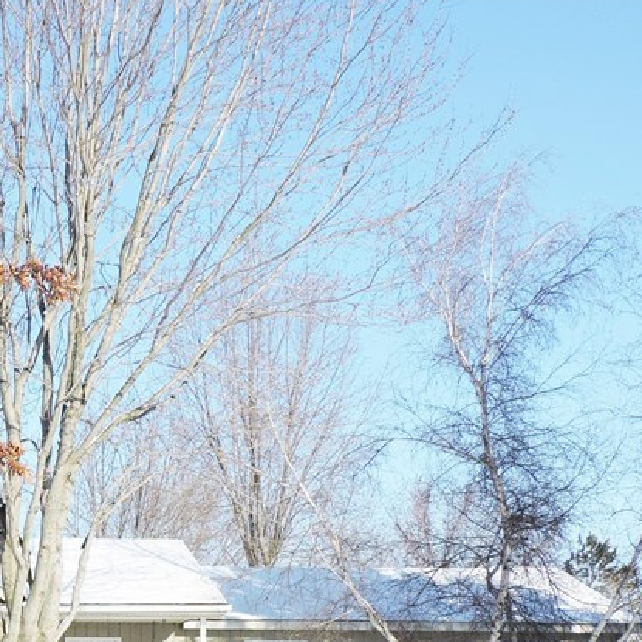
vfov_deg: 23.4
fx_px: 1511
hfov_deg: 22.2
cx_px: -124
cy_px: 577
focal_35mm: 72
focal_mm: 5.9
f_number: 3.2
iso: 100
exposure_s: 1/1250
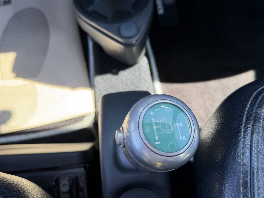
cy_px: 86
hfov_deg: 58.3
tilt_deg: -70.0
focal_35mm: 31
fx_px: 236
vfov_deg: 45.3
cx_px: 132
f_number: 1.78
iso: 64
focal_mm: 6.76
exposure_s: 1/219
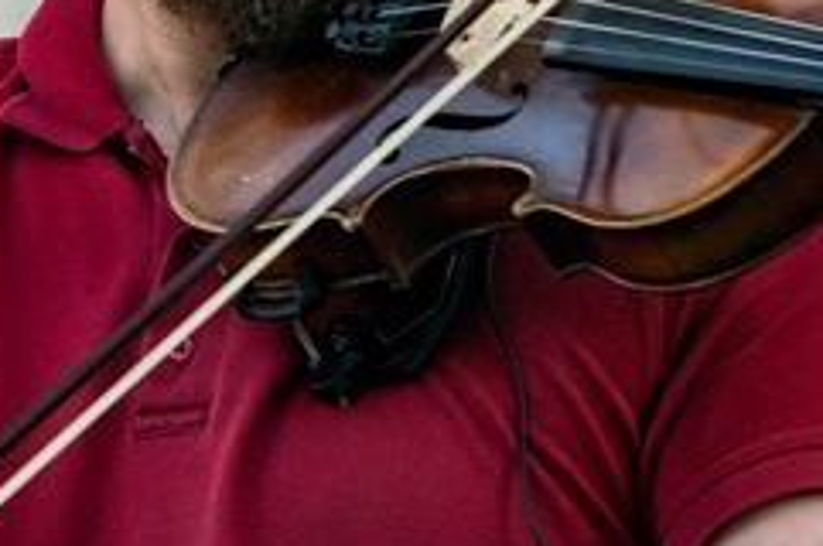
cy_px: 135
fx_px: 16095
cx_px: 208
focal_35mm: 705
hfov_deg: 2.9
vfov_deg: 1.9
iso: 3200
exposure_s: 1/100
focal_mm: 170
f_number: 18
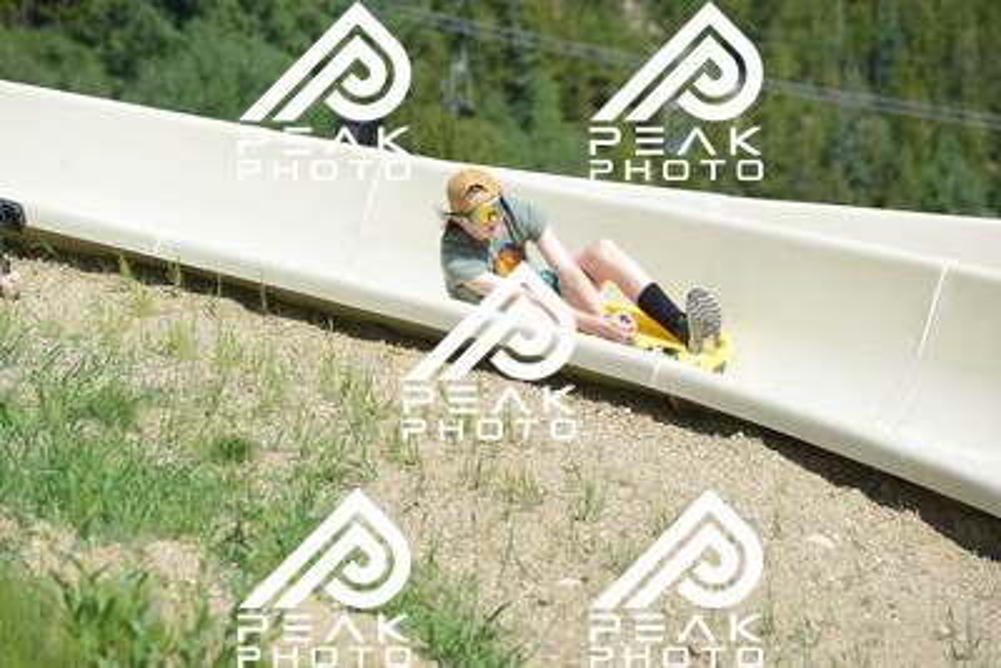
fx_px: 5424
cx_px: 500
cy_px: 334
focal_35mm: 195
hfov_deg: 10.5
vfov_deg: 7.0
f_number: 6.3
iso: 450
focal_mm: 195
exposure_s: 1/1250
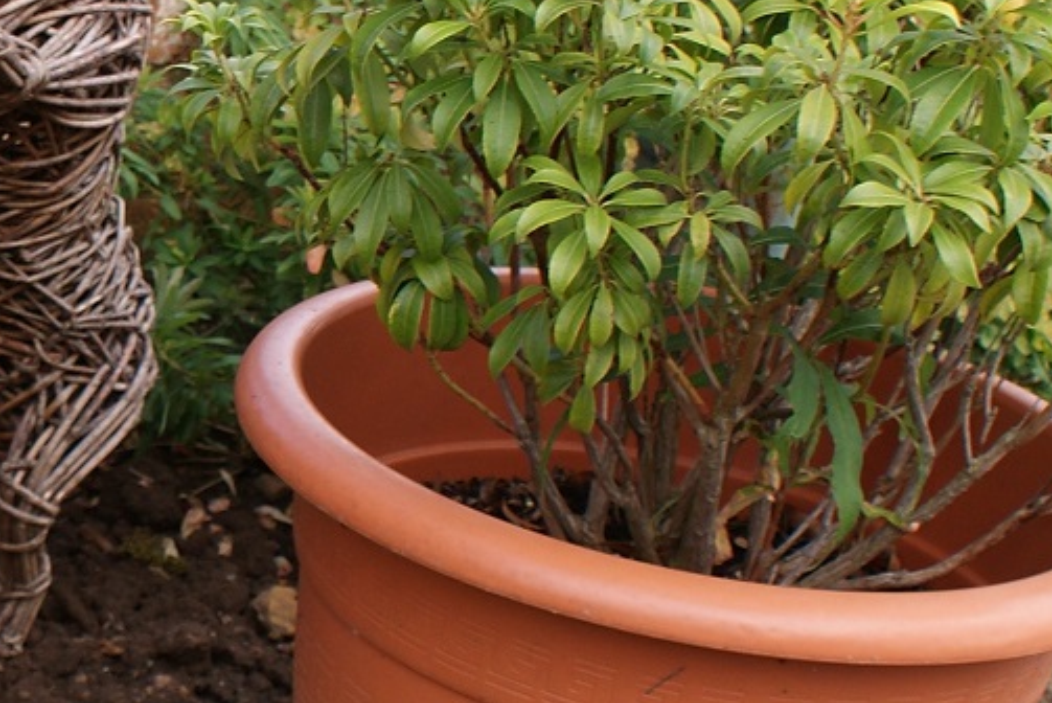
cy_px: 220
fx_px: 3041
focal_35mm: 104
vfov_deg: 13.2
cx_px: -251
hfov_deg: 18.5
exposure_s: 1/100
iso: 100
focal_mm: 18
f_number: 5.6
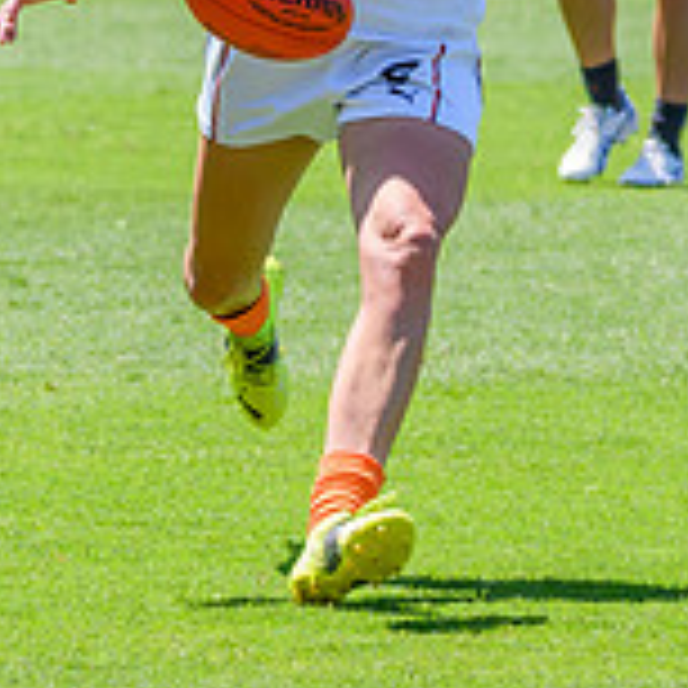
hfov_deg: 2.2
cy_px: 54
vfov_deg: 2.2
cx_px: 227
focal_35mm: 787
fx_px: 17697
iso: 800
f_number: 6.3
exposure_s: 1/2000
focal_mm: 160
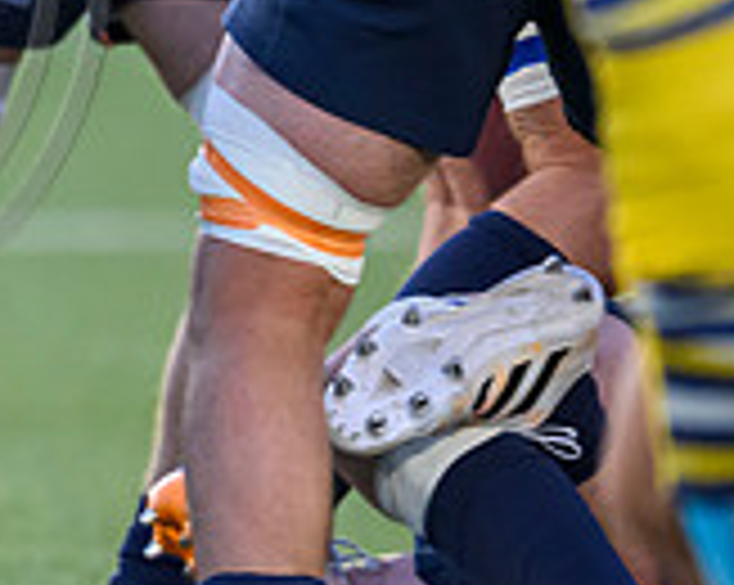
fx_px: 49883
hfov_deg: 0.8
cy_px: -14
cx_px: -650
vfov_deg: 0.7
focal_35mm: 2299
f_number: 4
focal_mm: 560
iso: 5000
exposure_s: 1/1000
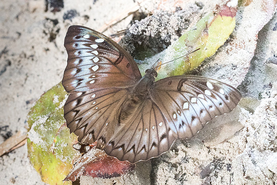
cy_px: 47
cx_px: 95
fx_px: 4551
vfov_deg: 2.3
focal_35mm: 591
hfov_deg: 3.5
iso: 800
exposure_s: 1/2000
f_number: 6.3
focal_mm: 150
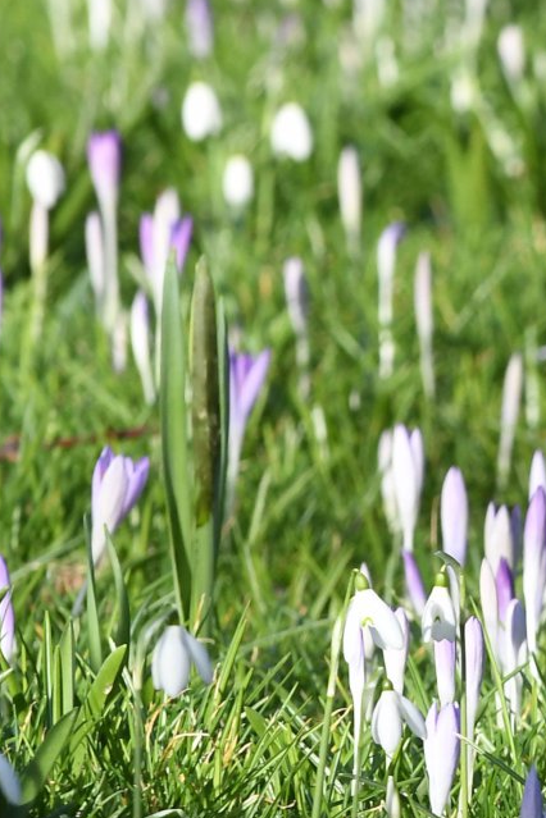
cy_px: 539
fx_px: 21884
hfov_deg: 1.4
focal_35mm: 962
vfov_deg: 2.1
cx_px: 822
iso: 800
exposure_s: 1/800
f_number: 14
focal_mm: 200
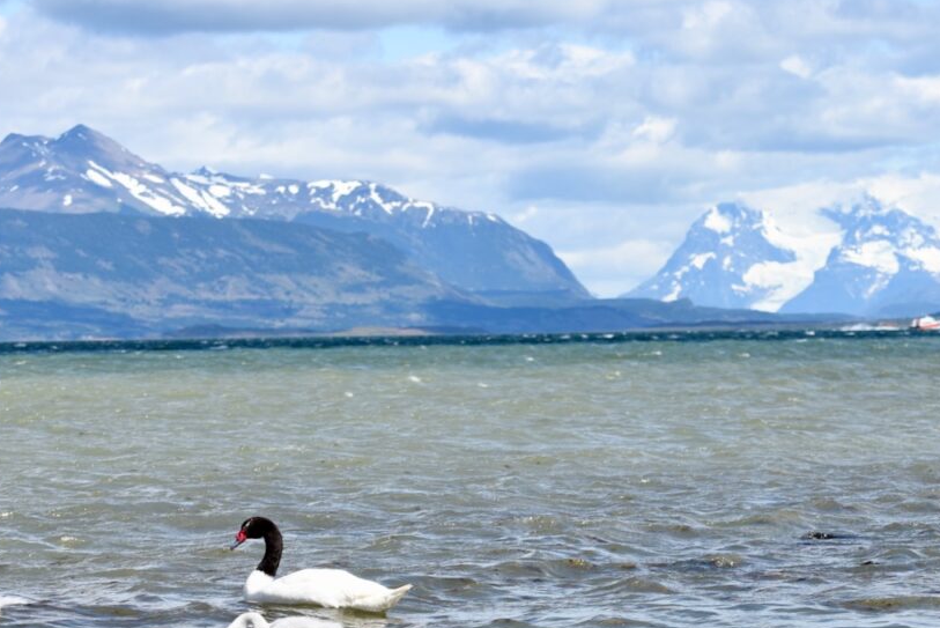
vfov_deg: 12.8
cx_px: 390
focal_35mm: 107
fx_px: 2795
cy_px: 371
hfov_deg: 19.1
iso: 200
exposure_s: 1/800
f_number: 8
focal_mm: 85
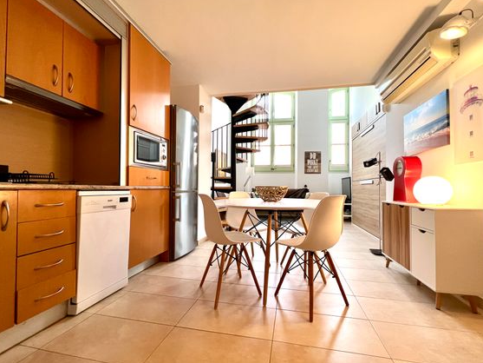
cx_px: 252
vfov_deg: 85.7
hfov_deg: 102.0
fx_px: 195
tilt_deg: +1.0
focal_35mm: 14
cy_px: 187
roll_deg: -0.7
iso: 250
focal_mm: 1.57
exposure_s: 1/100
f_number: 1.8
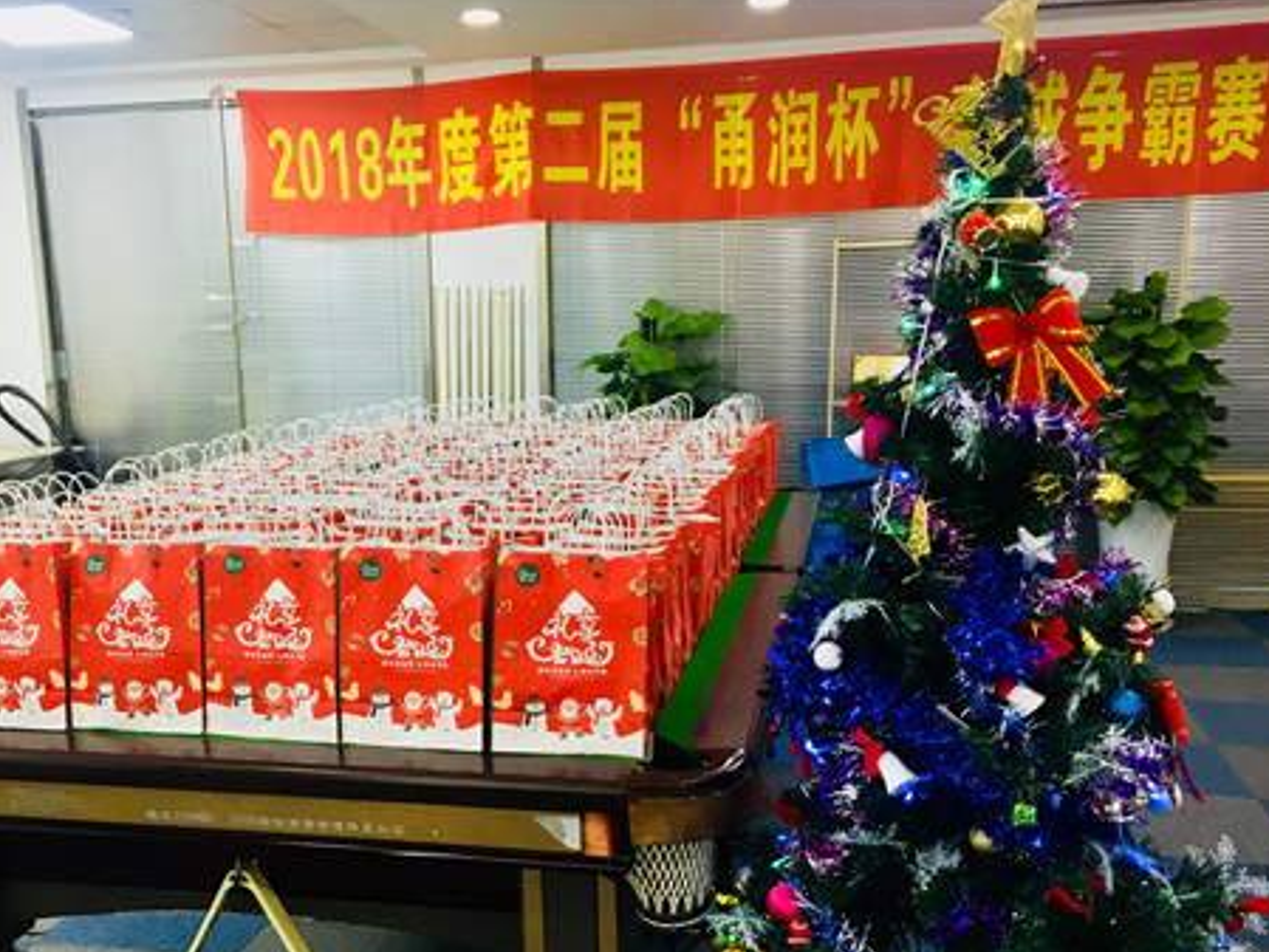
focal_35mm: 36
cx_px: 560
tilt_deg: -11.4
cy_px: 576
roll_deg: +0.5
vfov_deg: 39.5
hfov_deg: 51.2
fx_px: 1320
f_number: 2.2
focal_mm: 4.15
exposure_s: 1/33
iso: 80
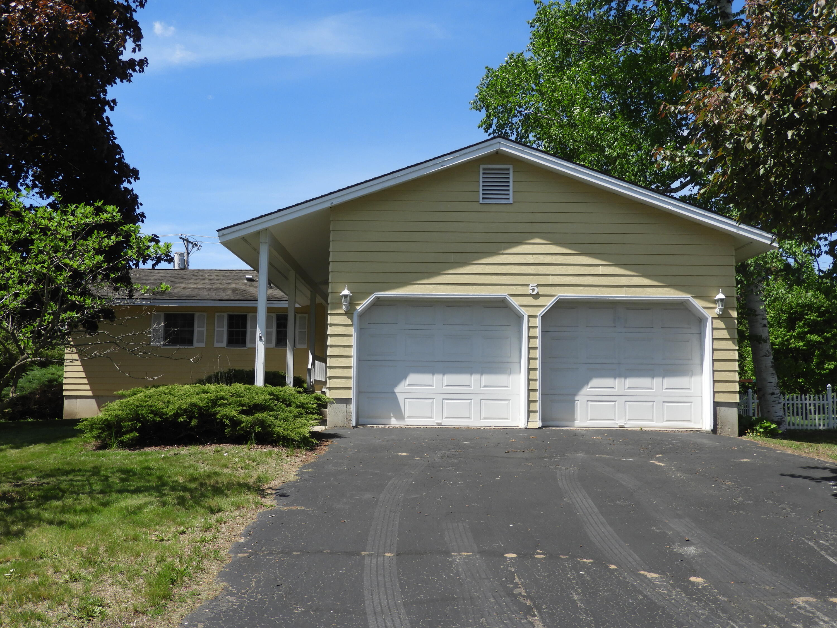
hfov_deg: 55.4
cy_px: 314
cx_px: 418
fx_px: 798
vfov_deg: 42.9
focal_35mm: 33
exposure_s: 1/1000
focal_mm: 5.9
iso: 100
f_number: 3.6
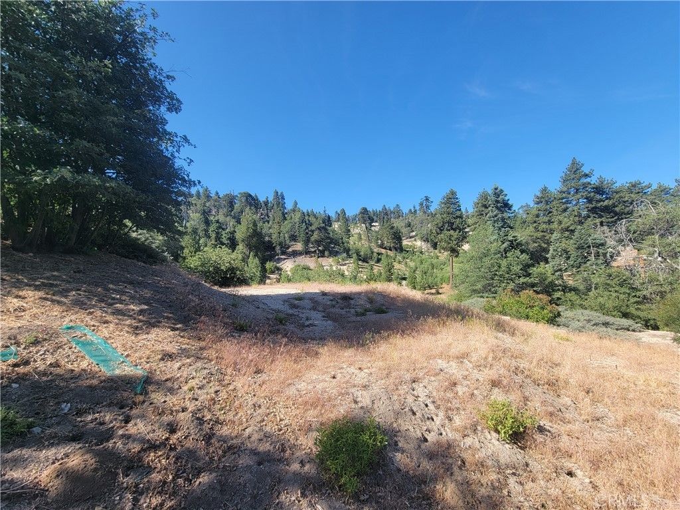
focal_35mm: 13
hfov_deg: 106.2
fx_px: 255
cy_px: 255
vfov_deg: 89.9
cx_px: 340
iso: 50
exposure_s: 1/790
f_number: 2.2
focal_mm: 2.2
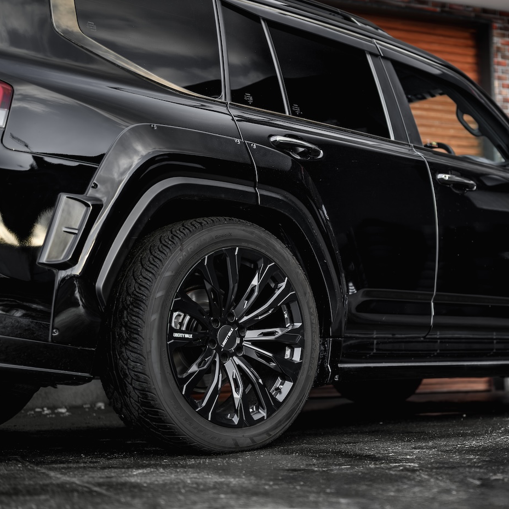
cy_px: 254
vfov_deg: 26.9
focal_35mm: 64
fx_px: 1065
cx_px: 359
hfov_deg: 26.7
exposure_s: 1/200
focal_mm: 50
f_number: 1.8
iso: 160
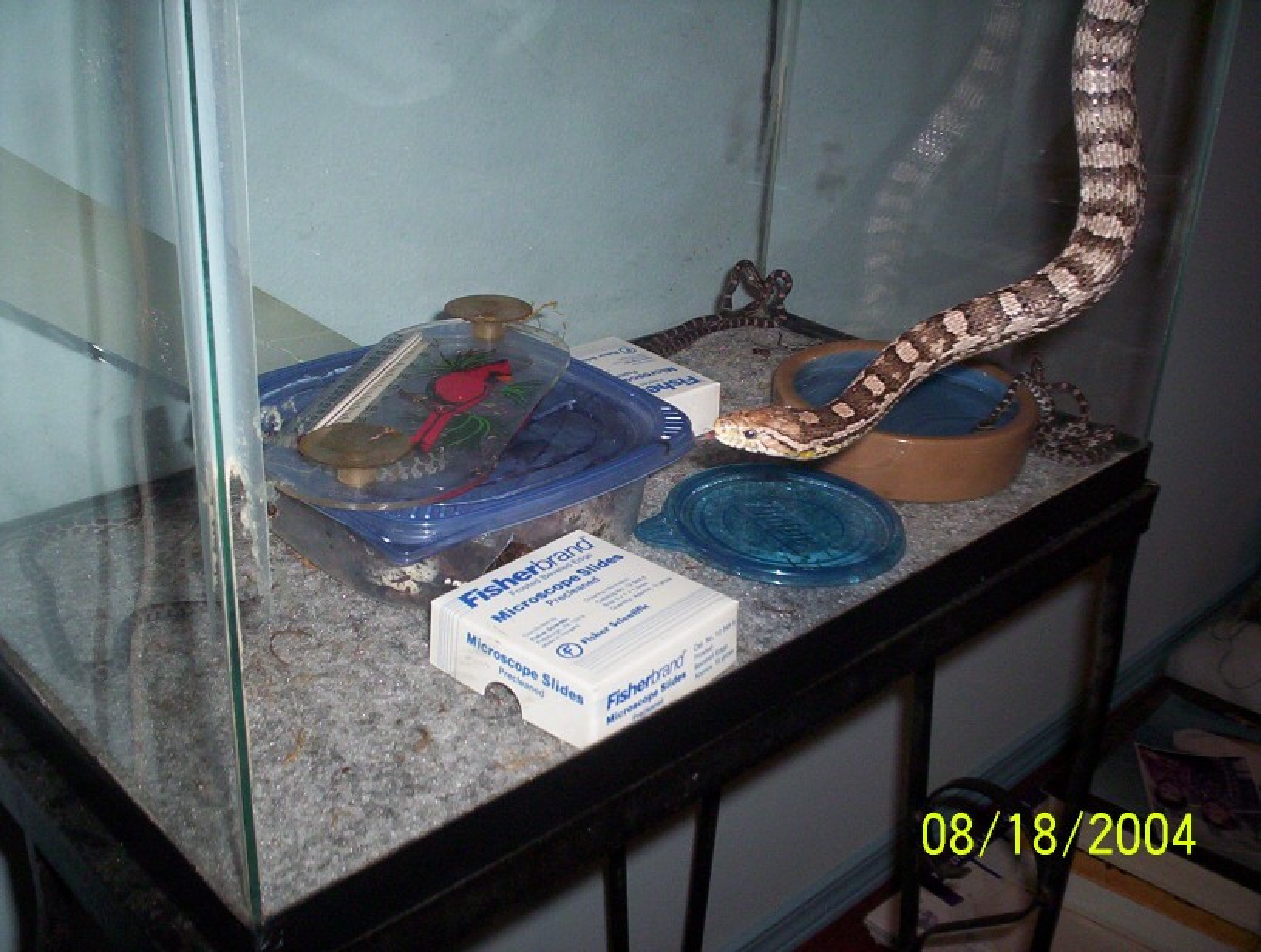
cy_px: 476
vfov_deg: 37.9
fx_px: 1388
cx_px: 630
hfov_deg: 48.9
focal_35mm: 38
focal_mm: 4.99
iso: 140
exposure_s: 1/60
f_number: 4.5
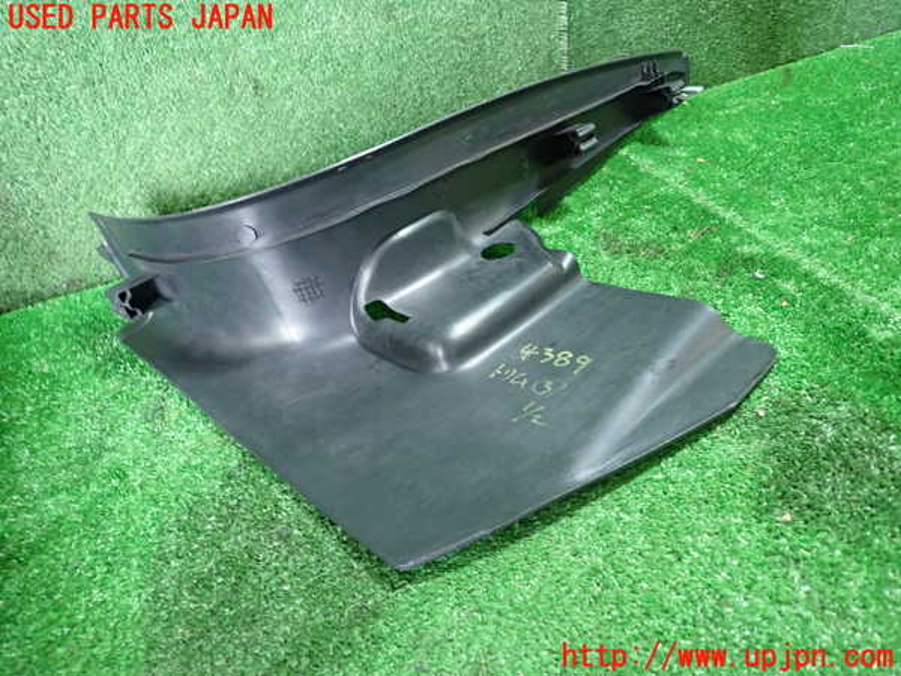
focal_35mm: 25
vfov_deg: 54.9
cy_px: 338
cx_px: 450
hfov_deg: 69.4
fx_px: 651
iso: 400
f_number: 2
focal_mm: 4.5
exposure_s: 1/30
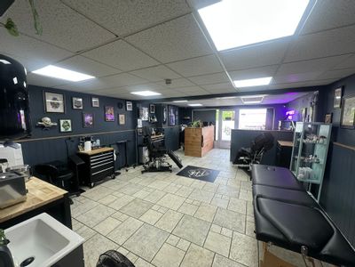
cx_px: 178
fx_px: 144
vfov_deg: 85.7
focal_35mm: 14
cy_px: 134
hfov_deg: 102.1
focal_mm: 2.22
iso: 125
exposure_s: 1/100
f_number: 2.2
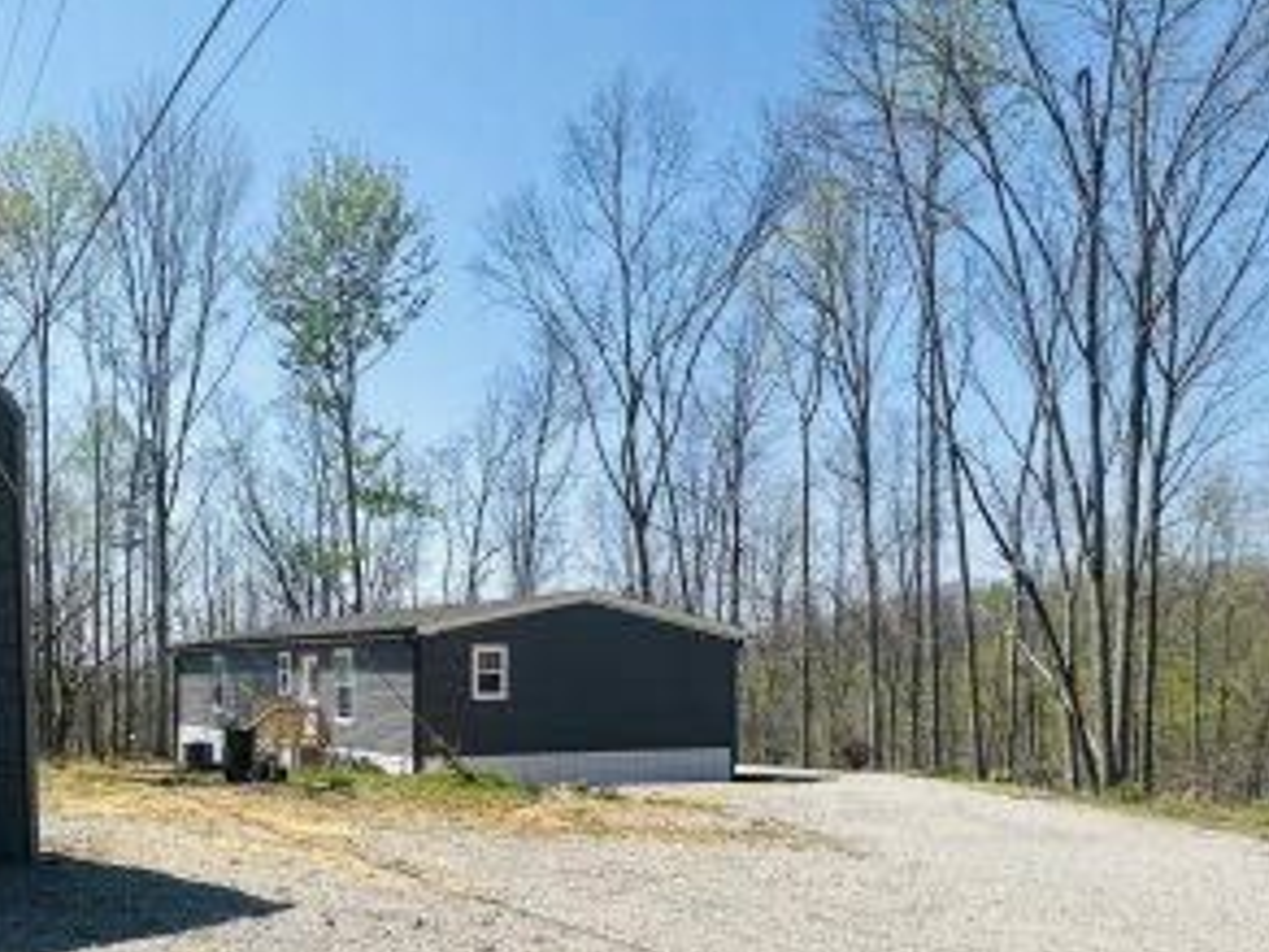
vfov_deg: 43.1
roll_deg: +0.7
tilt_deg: -0.3
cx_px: 367
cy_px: 687
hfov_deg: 54.9
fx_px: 1173
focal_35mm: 32
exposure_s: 1/2174
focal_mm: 2.22
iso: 50
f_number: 2.2
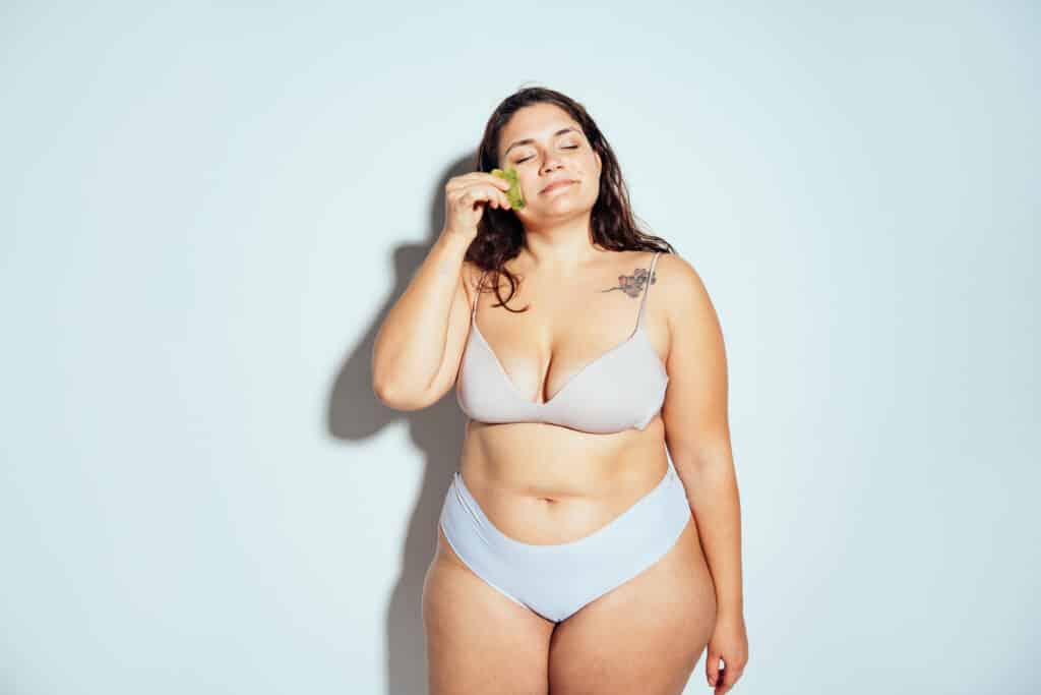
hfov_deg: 63.3
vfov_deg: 44.7
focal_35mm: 29
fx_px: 844
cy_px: 348
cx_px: 520
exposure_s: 1/160
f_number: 10
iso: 80
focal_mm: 29.2
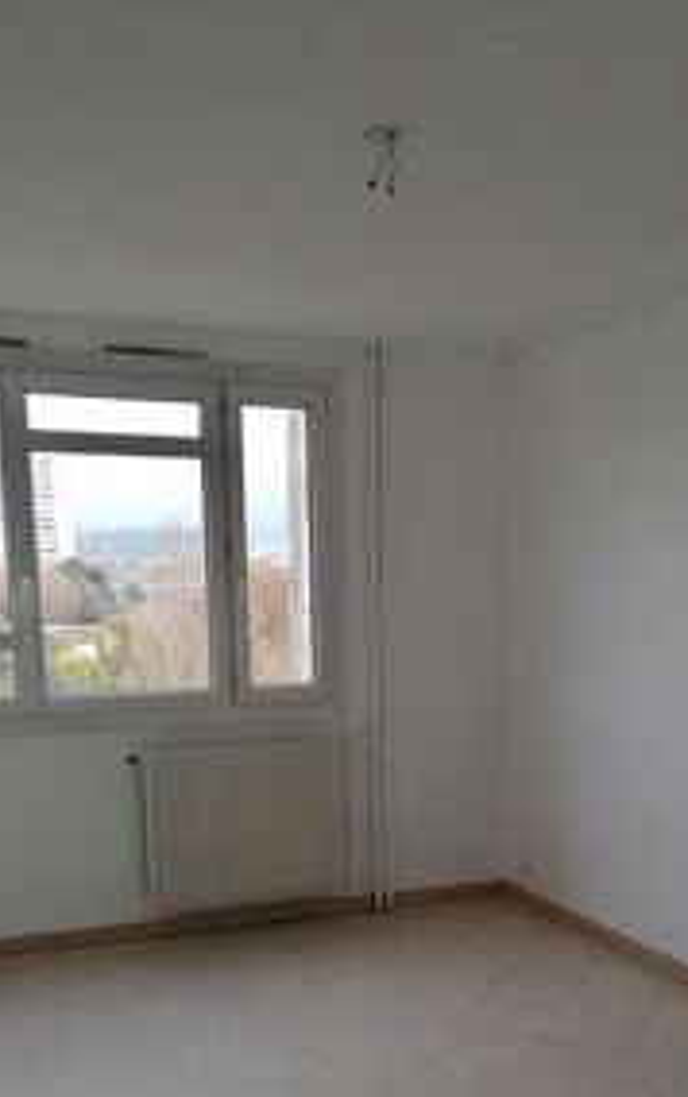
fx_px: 1287
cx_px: 425
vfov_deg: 44.7
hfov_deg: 29.8
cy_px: 821
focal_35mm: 43
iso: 100
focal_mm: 4.75
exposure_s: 1/100
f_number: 1.8
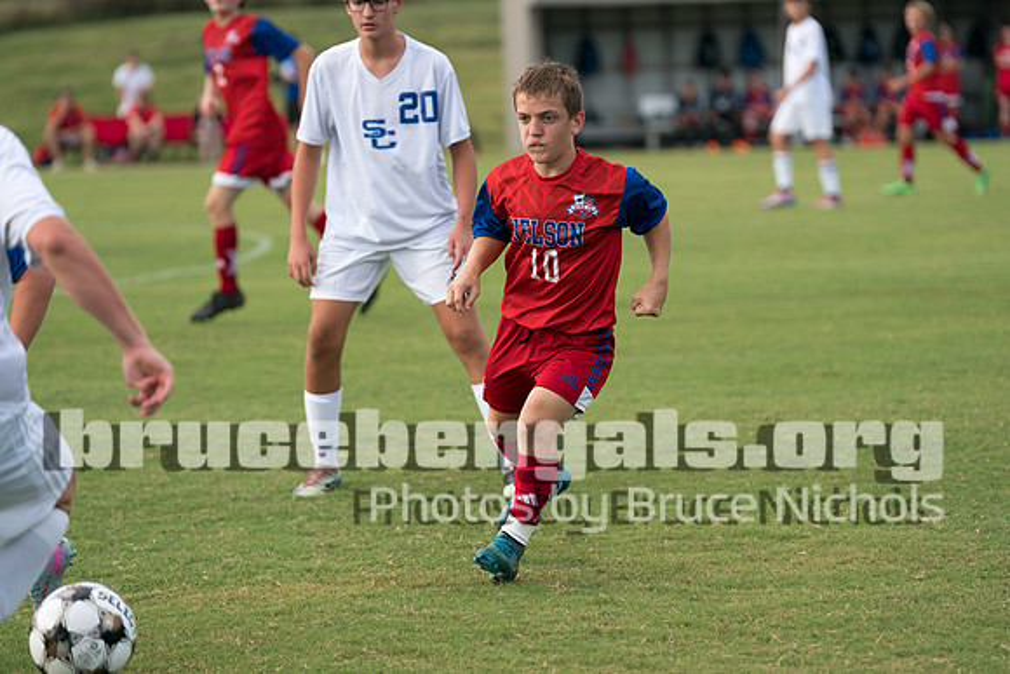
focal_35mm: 160
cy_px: 301
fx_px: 4490
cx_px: 560
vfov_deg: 8.6
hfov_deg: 12.8
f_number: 2.8
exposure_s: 1/1250
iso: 200
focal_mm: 144
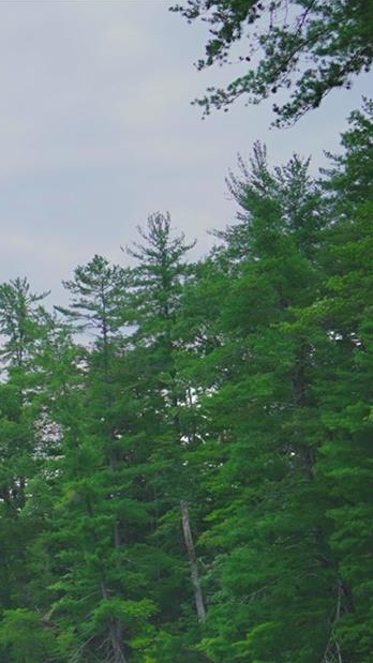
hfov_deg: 9.4
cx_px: -712
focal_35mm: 104
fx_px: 1829
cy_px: 727
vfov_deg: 19.7
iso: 125
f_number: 4.5
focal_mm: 30
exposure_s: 1/400
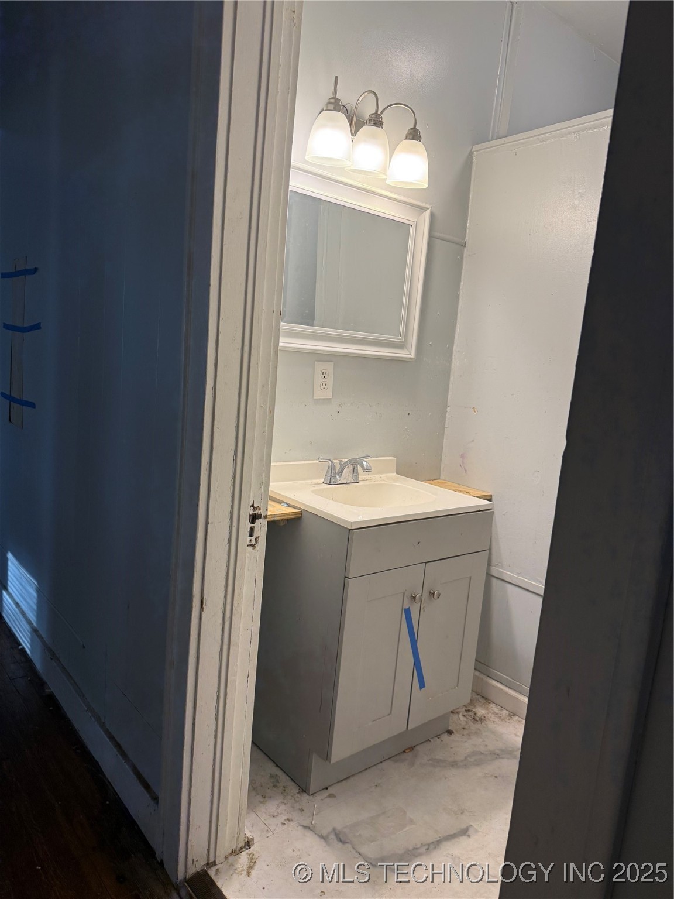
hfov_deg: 56.8
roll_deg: -4.8
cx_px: 337
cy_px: 450
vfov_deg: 71.6
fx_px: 623
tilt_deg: -8.4
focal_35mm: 24
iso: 160
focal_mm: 6.76
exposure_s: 1/120
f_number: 1.78
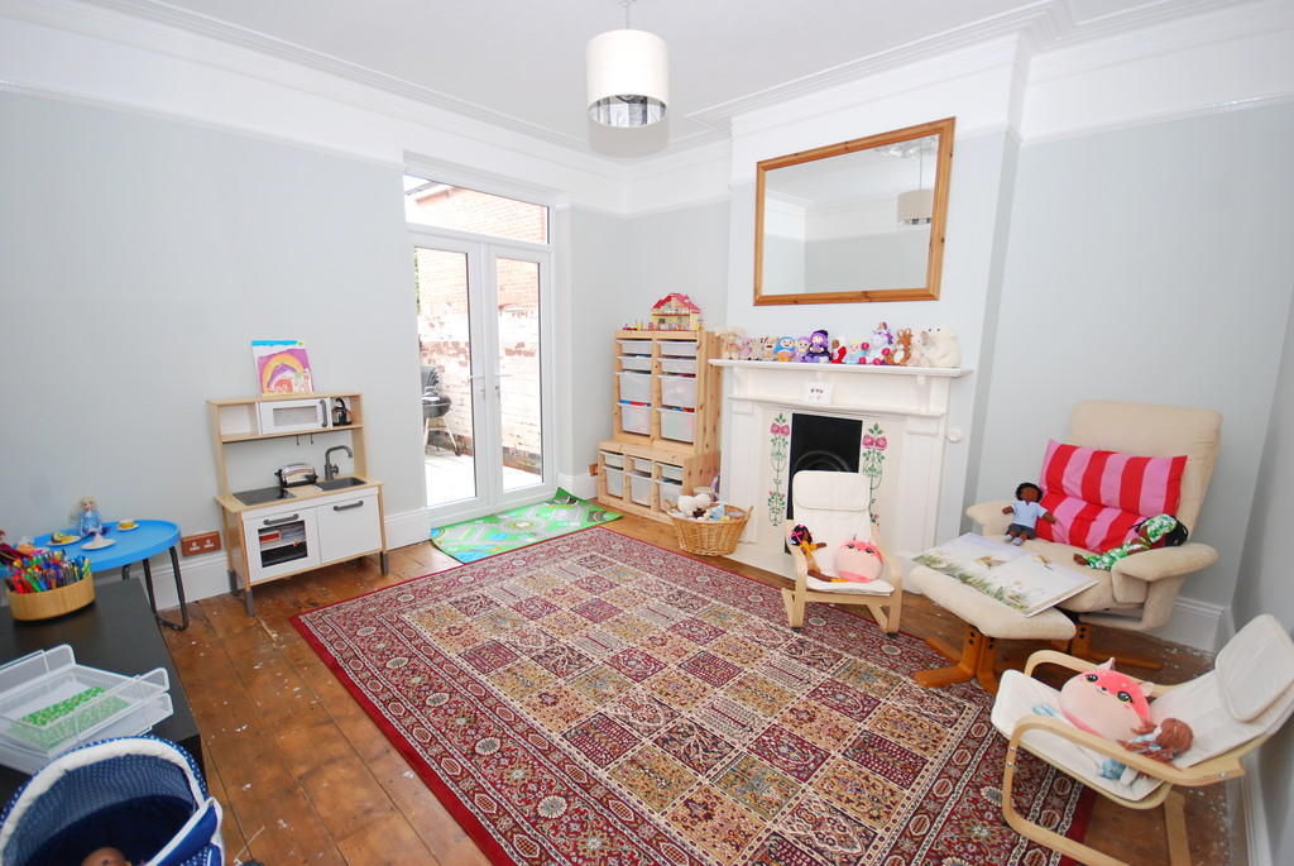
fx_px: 540
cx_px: 647
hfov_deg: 100.3
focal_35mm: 15
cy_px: 433
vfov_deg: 77.5
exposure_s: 1/60
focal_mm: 10
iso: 320
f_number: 4
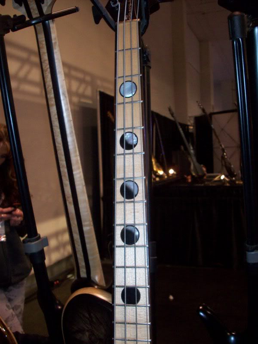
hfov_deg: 38.7
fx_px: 368
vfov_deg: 50.1
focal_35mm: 37
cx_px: 129
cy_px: 172
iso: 160
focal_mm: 6.2
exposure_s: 1/45
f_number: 2.8
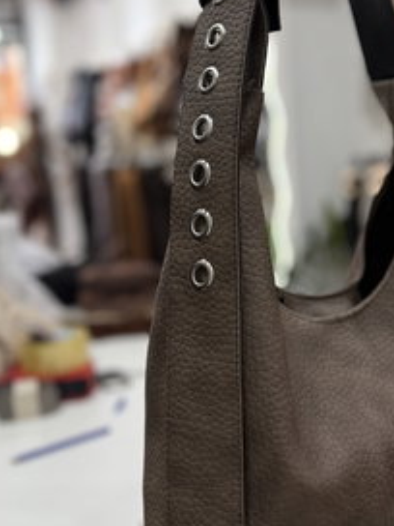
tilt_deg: -7.6
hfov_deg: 30.3
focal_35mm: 47
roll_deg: +1.4
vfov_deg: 40.4
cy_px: 237
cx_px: 301
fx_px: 713
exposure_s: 1/100
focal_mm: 6.76
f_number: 1.78
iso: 200
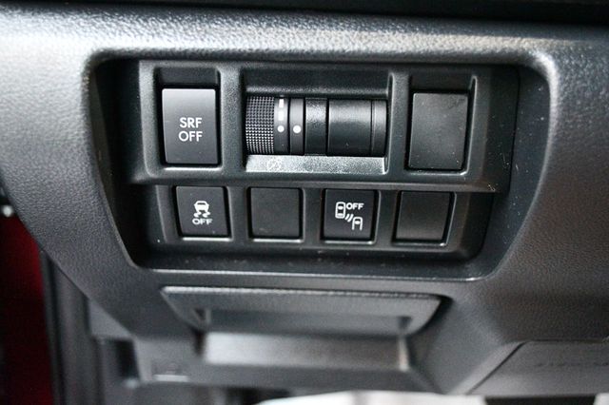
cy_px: 202
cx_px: 304
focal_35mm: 39
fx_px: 659
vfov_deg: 34.2
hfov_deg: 49.6
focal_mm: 26
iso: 12800
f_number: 4.2
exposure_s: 1/40
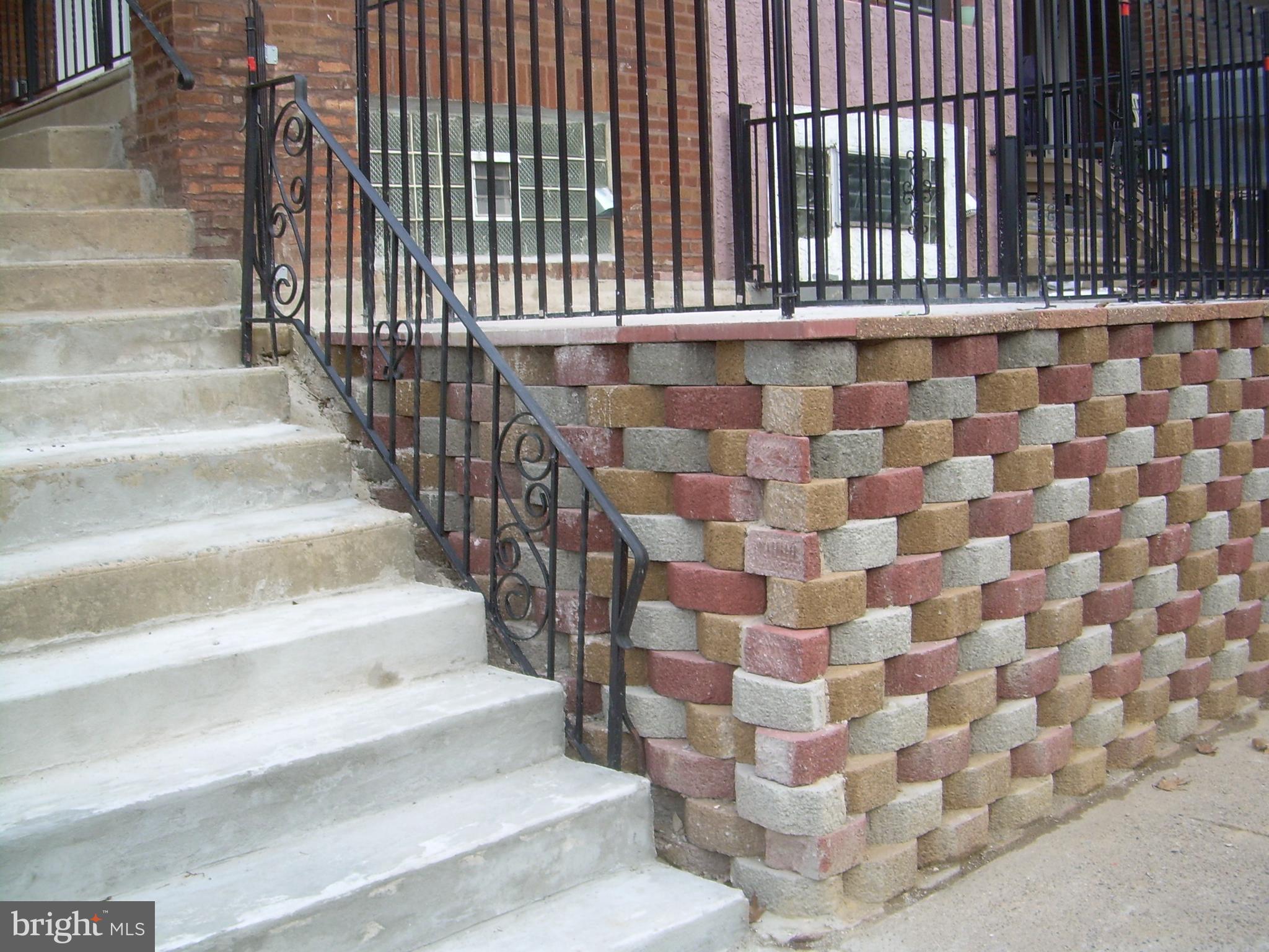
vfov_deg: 37.7
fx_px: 1393
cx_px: 634
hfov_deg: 49.0
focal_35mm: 38
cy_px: 476
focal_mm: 6.3
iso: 50
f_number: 2.8
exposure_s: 1/77.8
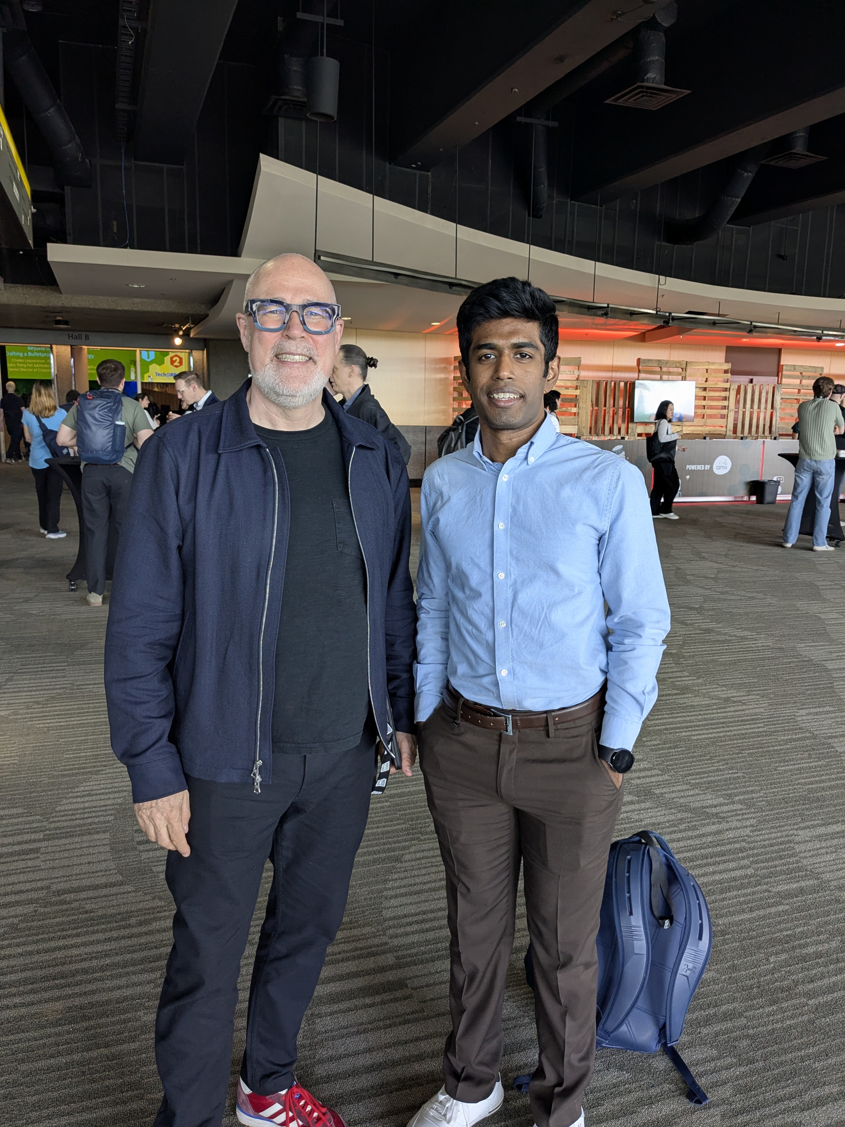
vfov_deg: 65.3
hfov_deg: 51.4
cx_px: 422
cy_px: 564
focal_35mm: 27
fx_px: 879
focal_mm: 4.38
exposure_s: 1/120
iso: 116
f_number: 1.73
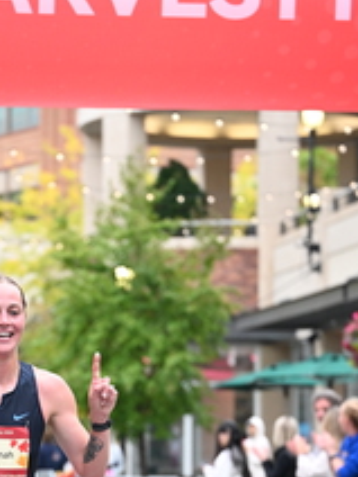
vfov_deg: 11.2
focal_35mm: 175
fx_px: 2413
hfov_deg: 8.5
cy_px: 407
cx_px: 46
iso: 1600
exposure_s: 1/800
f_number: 2.8
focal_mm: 70
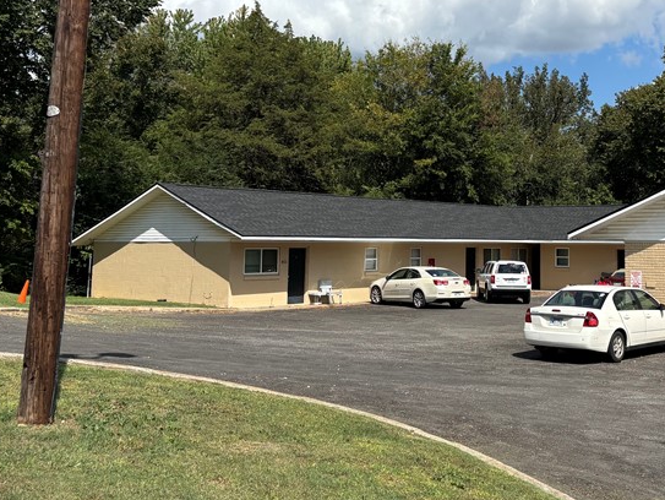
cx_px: 511
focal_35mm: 49
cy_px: 154
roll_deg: +1.5
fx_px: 942
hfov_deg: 37.8
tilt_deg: +6.6
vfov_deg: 29.4
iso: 50
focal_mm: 5.96
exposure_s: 1/4082
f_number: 1.6
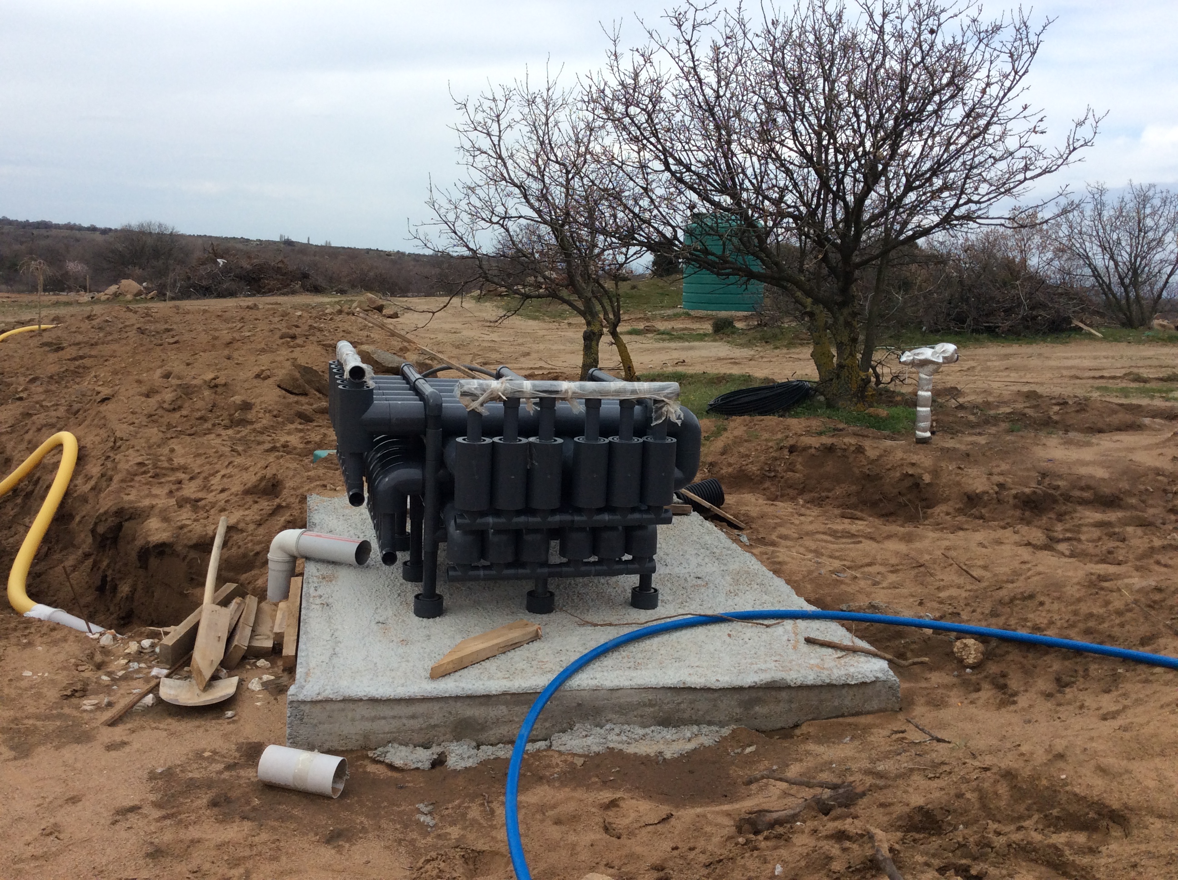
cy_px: 440
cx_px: 589
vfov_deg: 44.1
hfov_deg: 56.9
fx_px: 1087
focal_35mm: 32
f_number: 2.4
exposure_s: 1/907
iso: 32
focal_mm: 3.3
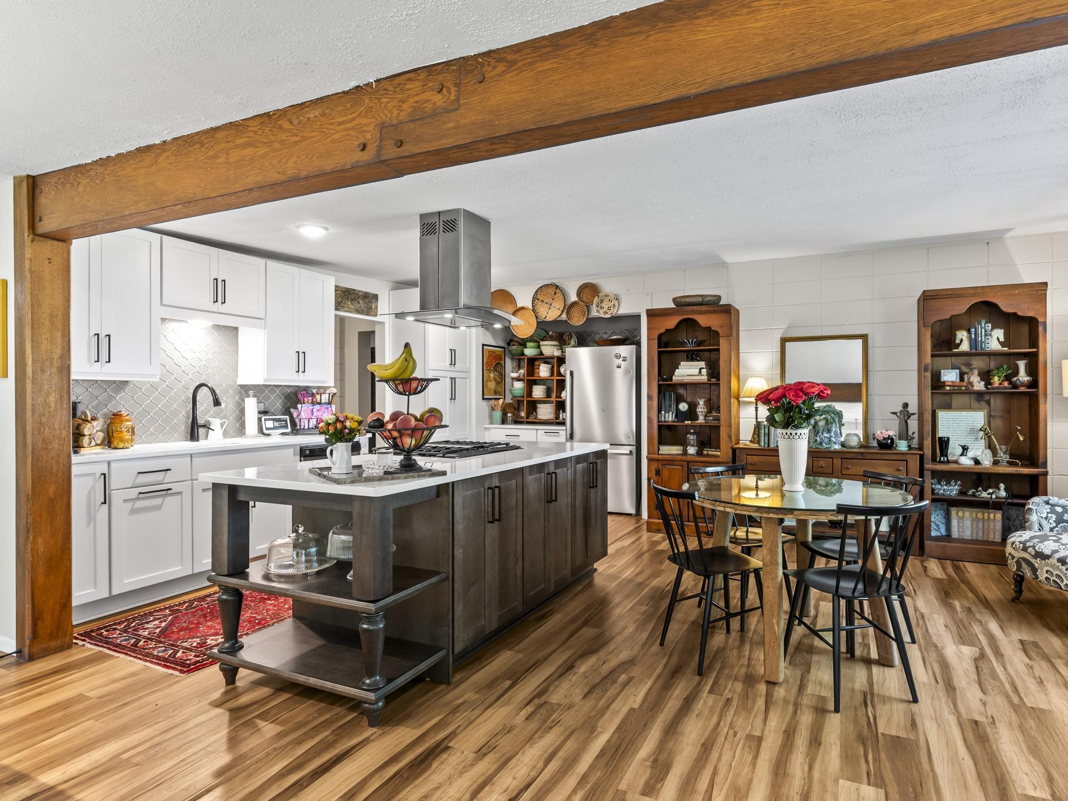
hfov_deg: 84.5
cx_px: 576
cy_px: 411
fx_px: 586
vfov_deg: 68.7
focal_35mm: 19
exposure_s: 1/1.25
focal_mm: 17
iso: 320
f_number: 8
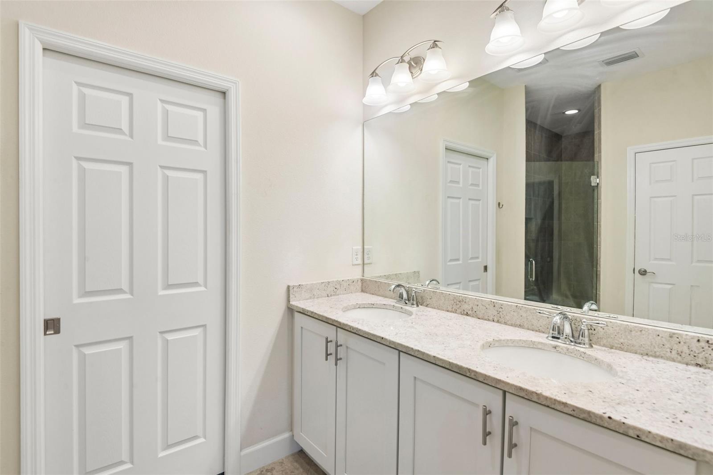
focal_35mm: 17
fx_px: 337
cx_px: 356
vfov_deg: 70.4
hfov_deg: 93.3
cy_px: 238
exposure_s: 1/60
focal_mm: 17
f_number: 8
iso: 400
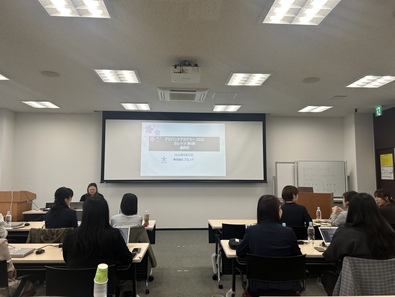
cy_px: 148
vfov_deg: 53.1
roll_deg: +0.0
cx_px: 198
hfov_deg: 67.3
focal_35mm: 26
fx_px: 297
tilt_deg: +4.7
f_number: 1.5
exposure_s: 1/268
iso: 40
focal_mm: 5.7
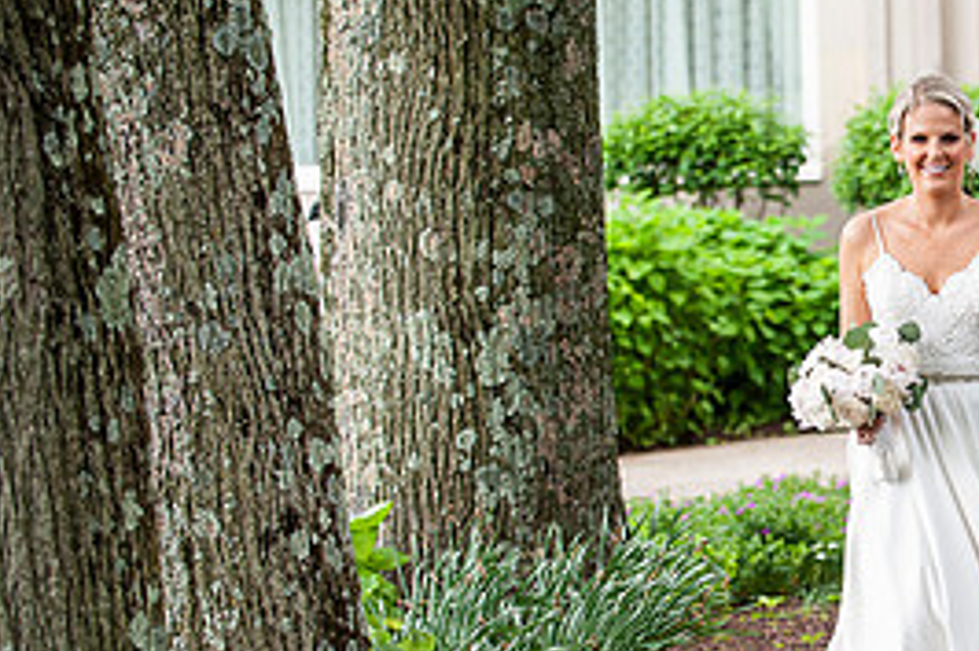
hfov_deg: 9.9
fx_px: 5626
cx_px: 1023
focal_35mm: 207
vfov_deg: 6.6
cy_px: 364
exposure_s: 1/320
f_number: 3.5
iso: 640
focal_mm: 95
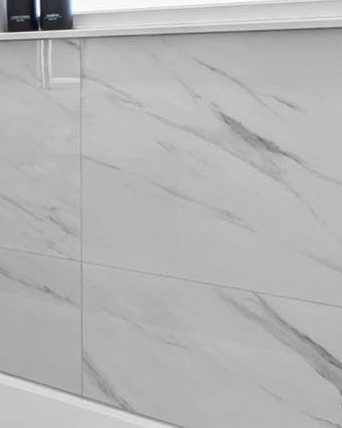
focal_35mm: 56
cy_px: 97
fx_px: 709
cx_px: -294
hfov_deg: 19.4
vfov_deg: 32.8
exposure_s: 1/25
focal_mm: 16
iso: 200
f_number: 7.1
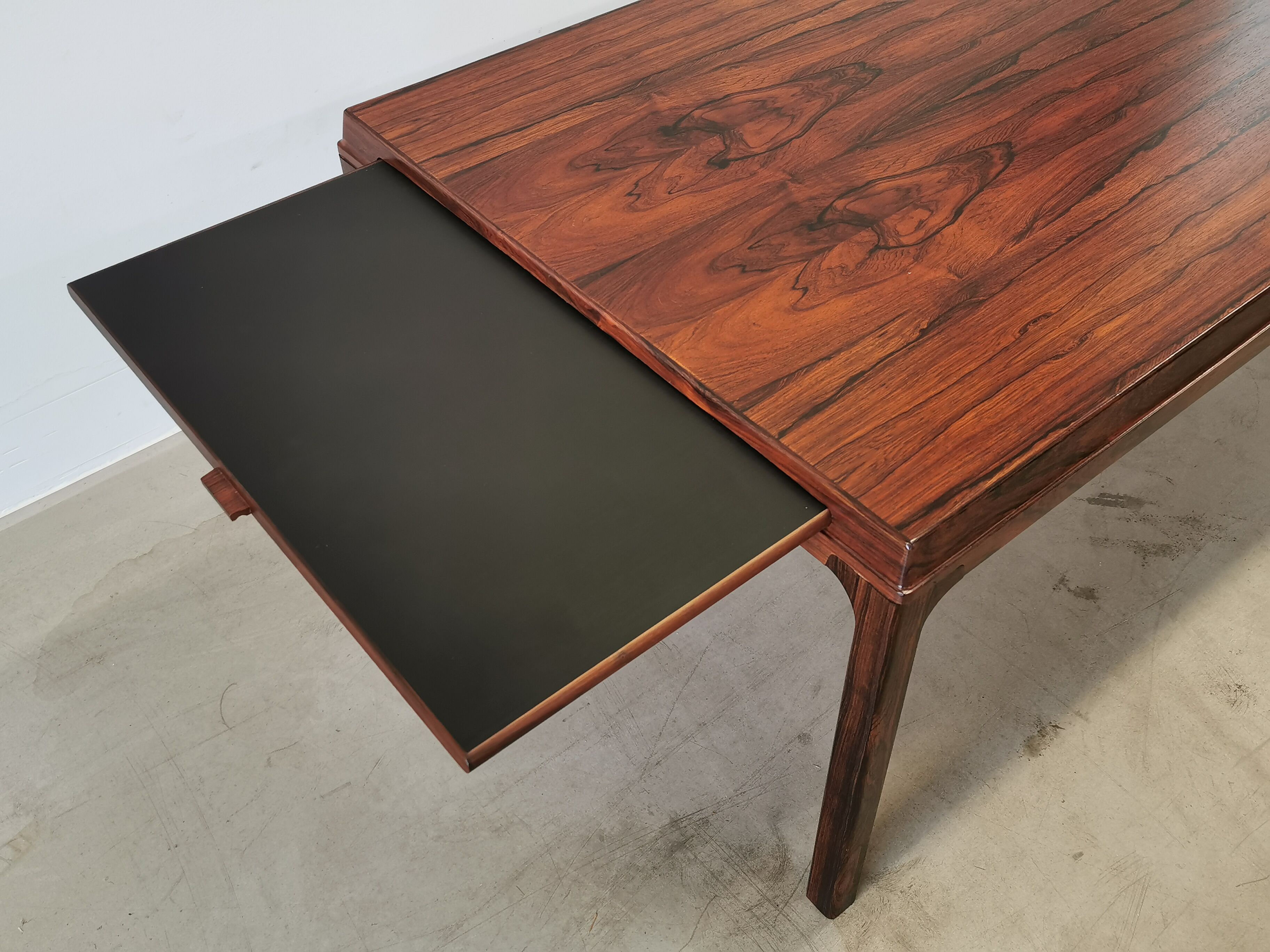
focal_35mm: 33
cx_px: 635
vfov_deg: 42.9
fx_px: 1211
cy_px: 476
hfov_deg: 55.4
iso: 160
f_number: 1.8
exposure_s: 1/100
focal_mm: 5.58
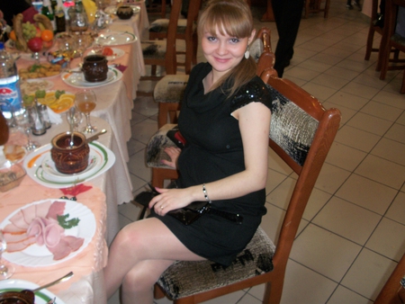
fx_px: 410
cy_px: 152
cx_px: 202
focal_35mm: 35
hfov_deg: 52.6
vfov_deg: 40.7
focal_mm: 6.3
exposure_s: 1/30
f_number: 3.1
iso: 160
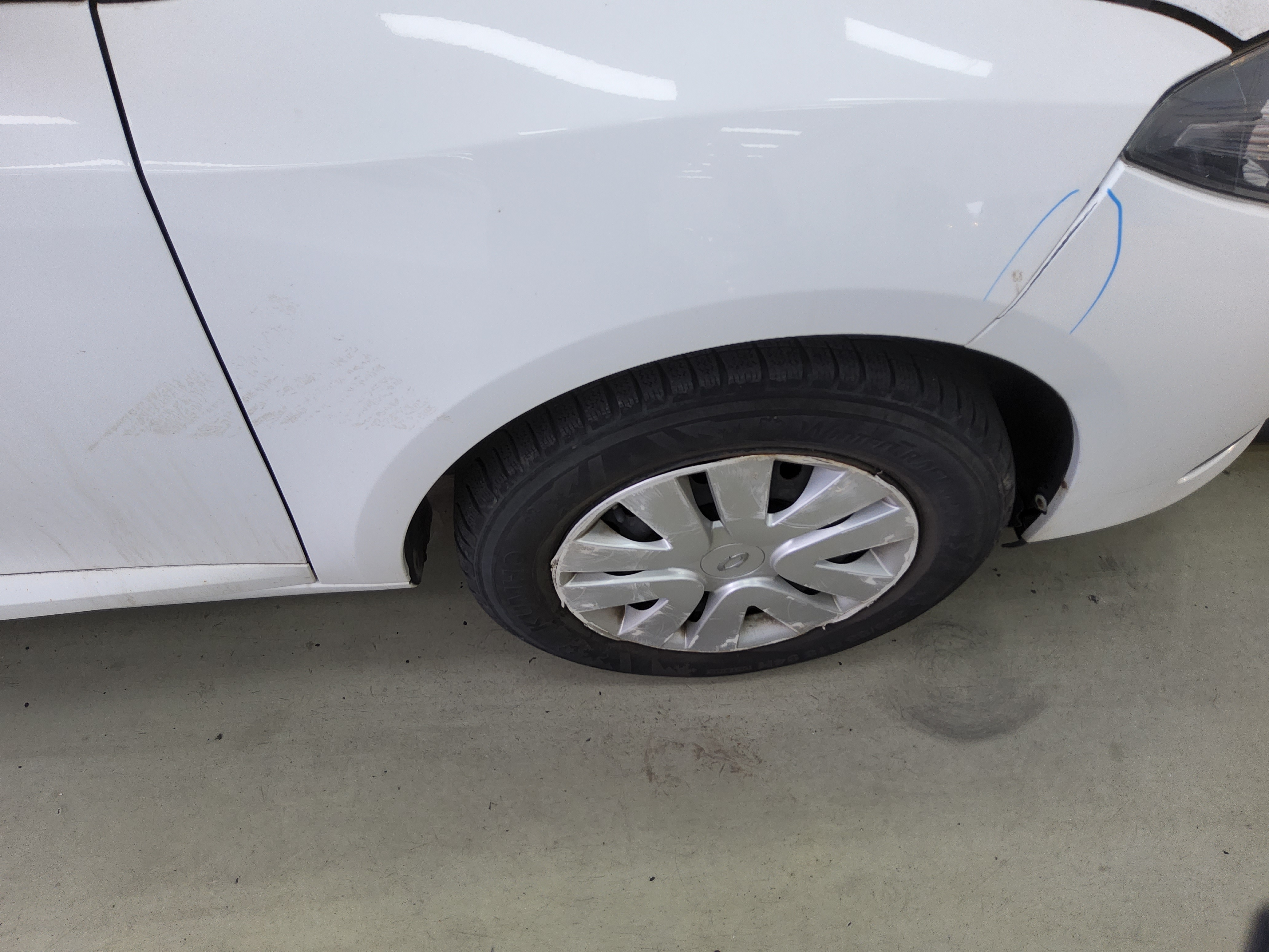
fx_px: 916
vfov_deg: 54.9
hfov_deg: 69.4
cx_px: 634
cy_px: 476
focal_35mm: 25
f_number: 2
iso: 50
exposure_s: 1/120
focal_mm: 3.08
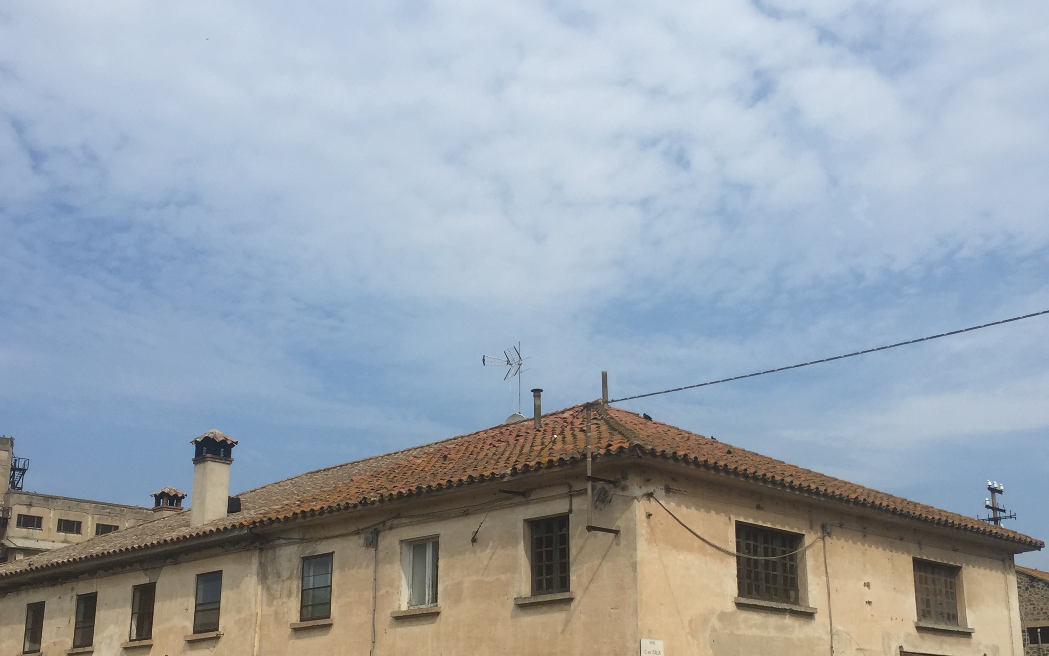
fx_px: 1258
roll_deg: -1.2
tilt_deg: +16.6
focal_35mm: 44
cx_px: 567
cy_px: 397
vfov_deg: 29.1
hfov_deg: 45.2
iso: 32
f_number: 2.2
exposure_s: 1/3049
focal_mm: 4.15
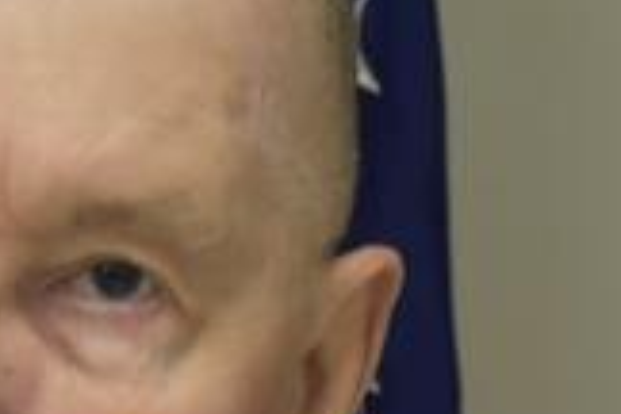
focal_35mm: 397
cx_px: 77
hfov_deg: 5.2
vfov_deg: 3.5
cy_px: 493
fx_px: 6848
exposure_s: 1/60
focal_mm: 42
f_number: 4.5
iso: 1600
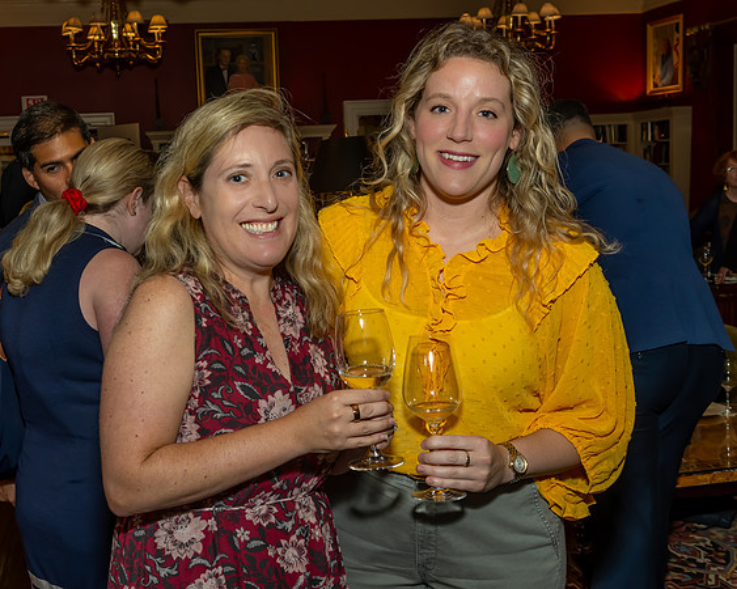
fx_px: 958
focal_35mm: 44
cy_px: 294
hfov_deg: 41.9
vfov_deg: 34.2
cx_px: 294
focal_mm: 26
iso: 500
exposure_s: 1/250
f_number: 7.1
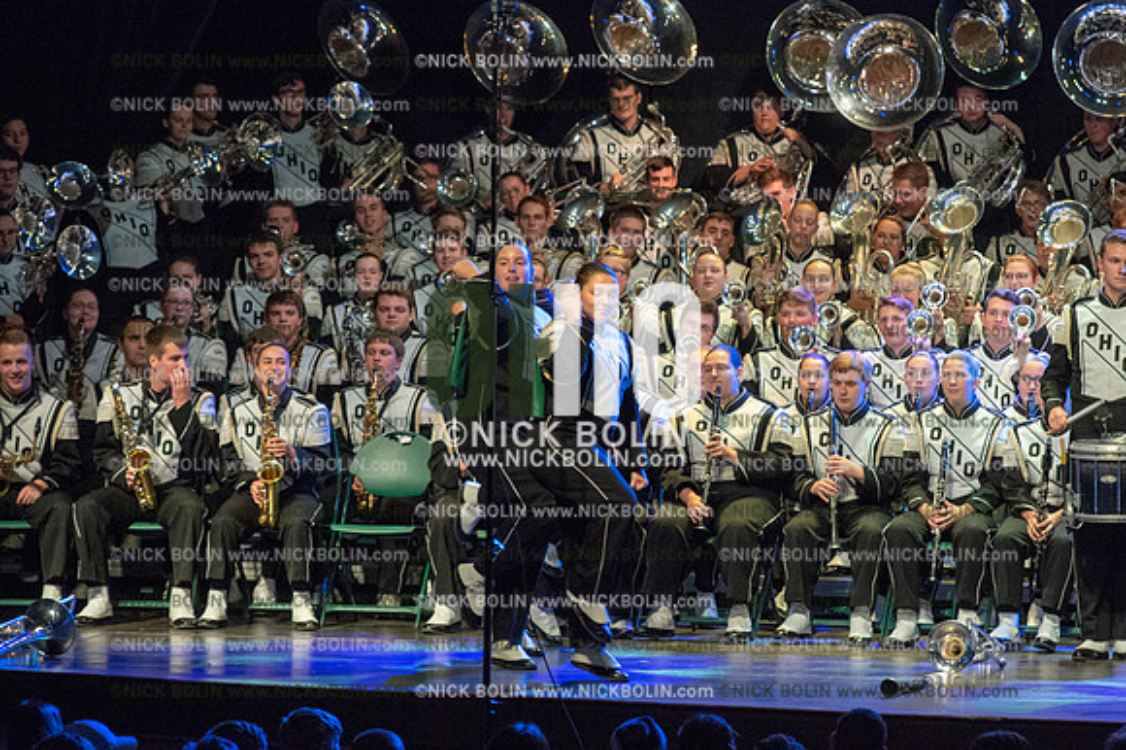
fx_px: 6564
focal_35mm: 210
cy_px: 375
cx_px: 563
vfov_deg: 6.5
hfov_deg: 9.8
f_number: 5.6
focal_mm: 210
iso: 8000
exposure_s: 1/400
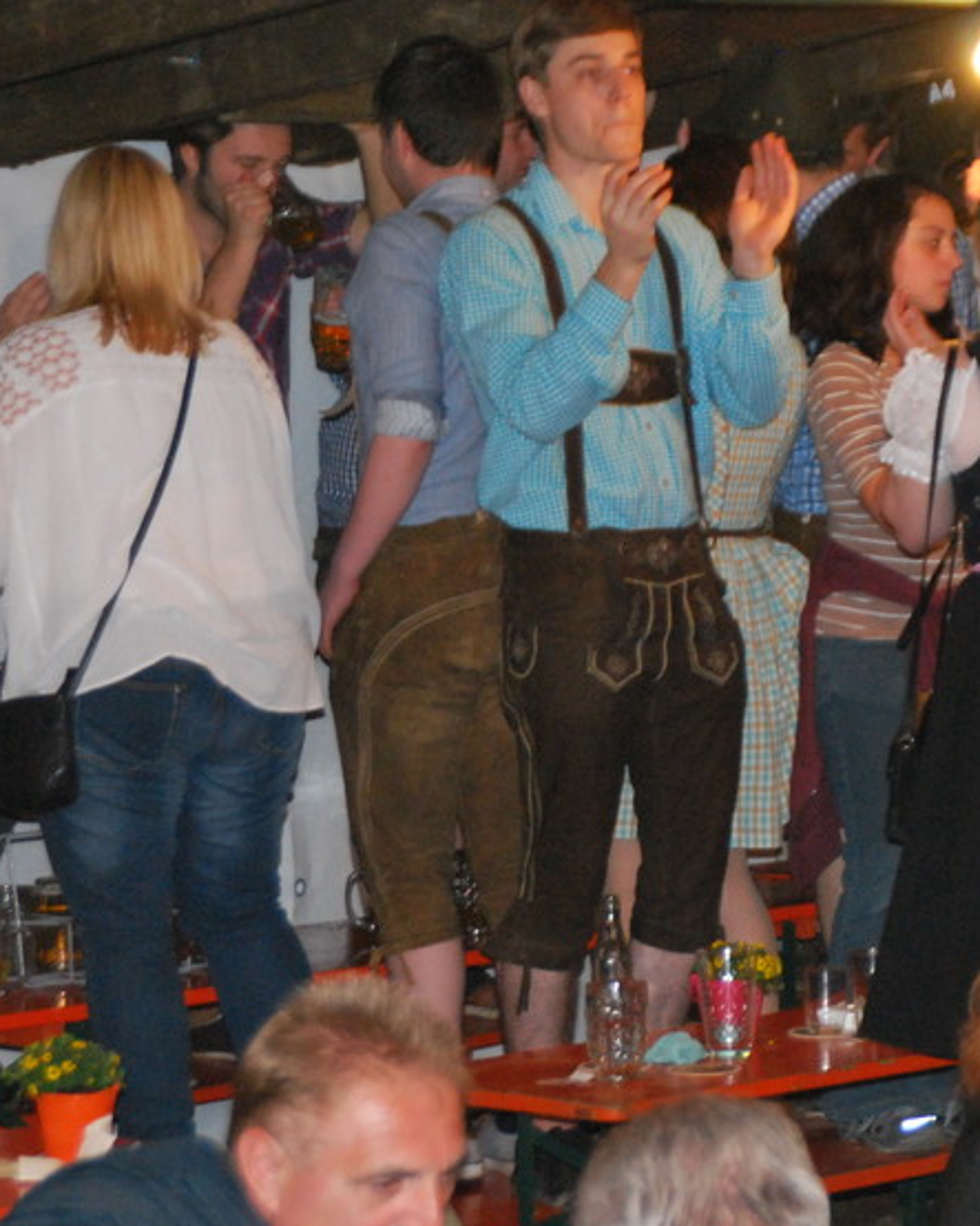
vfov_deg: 11.2
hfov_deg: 8.9
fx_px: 6274
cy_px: 734
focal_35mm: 173
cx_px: 994
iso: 1400
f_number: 5.3
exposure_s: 1/60
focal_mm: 68
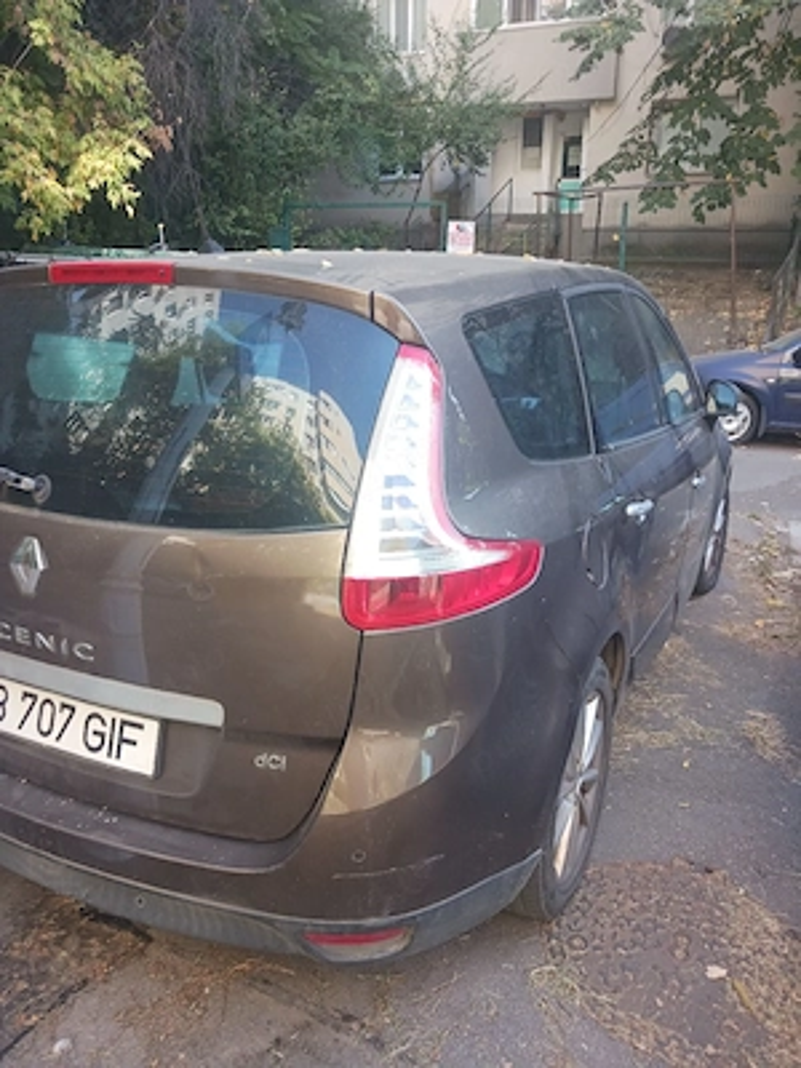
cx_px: 400
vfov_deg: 65.3
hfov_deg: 51.4
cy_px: 534
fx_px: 833
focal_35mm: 27
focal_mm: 4
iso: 64
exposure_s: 1/50
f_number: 1.8
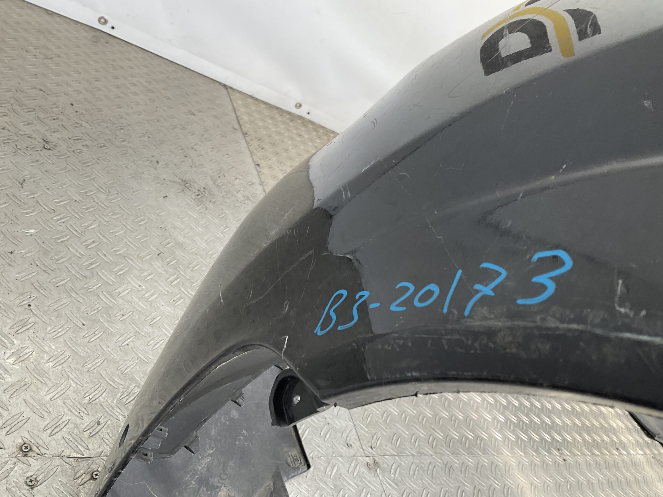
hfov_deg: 61.7
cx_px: 332
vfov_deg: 48.2
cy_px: 248
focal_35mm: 29
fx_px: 555
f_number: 1.8
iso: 16
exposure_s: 1/124
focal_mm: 3
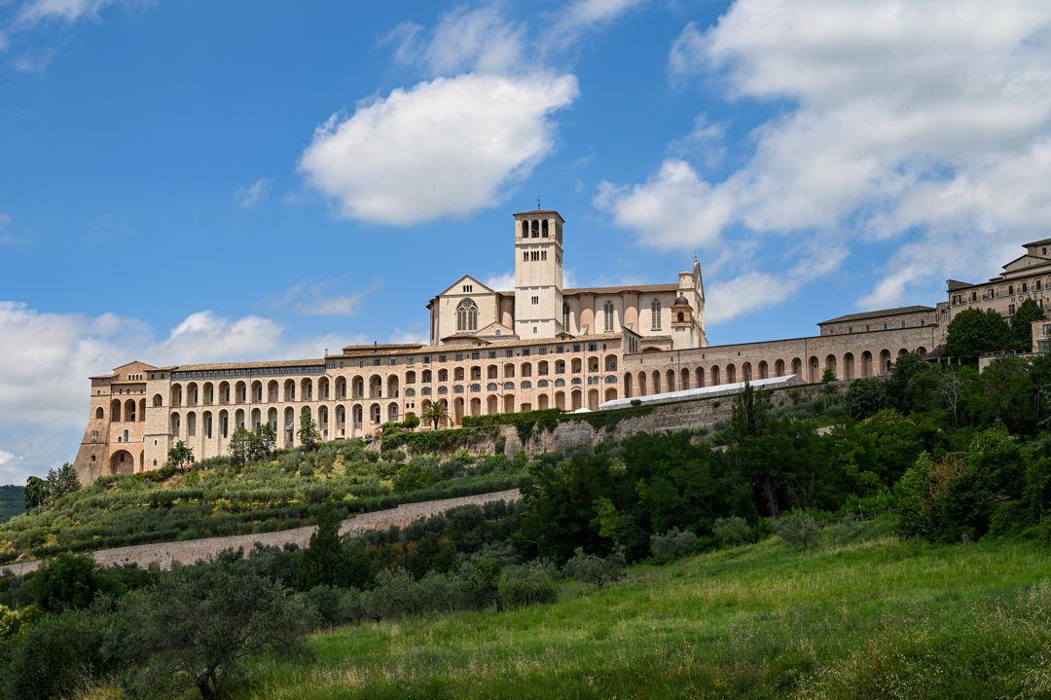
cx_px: 526
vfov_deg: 25.5
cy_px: 350
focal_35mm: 53
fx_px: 1547
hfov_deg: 37.5
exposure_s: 1/160
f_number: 11
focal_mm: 53
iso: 100
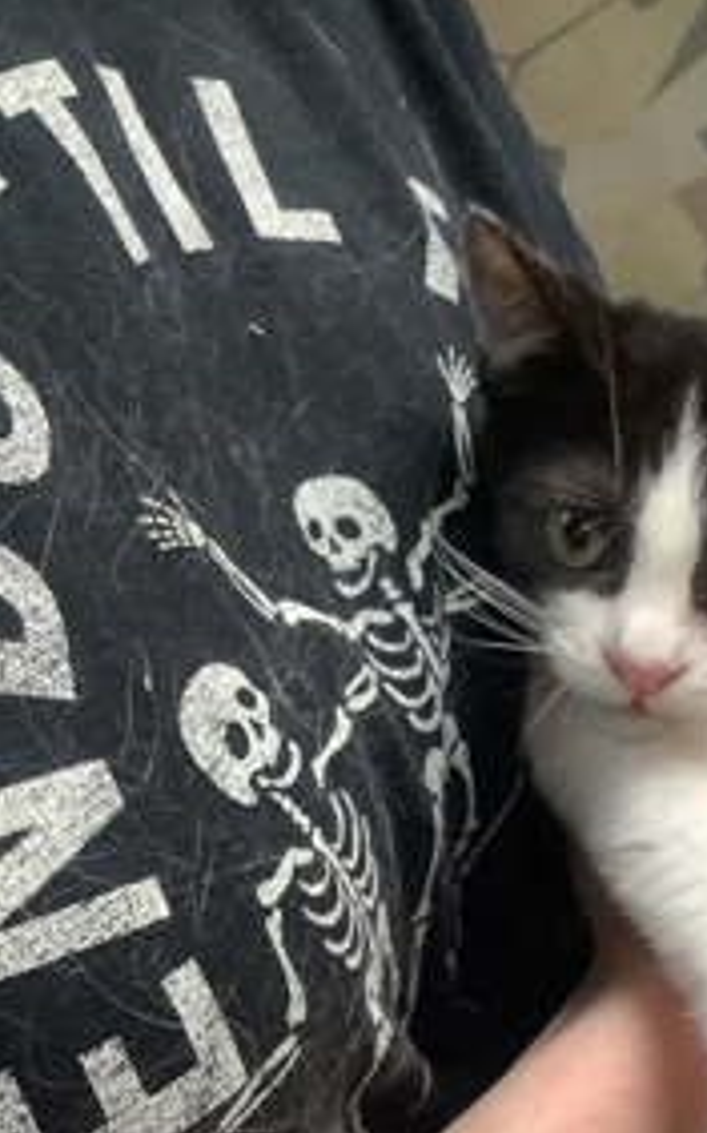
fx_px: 1512
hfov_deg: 25.6
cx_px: 621
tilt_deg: -21.4
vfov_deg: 40.1
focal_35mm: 49
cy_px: 828
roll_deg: -1.0
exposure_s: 1/60
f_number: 2.4
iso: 200
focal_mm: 3.3
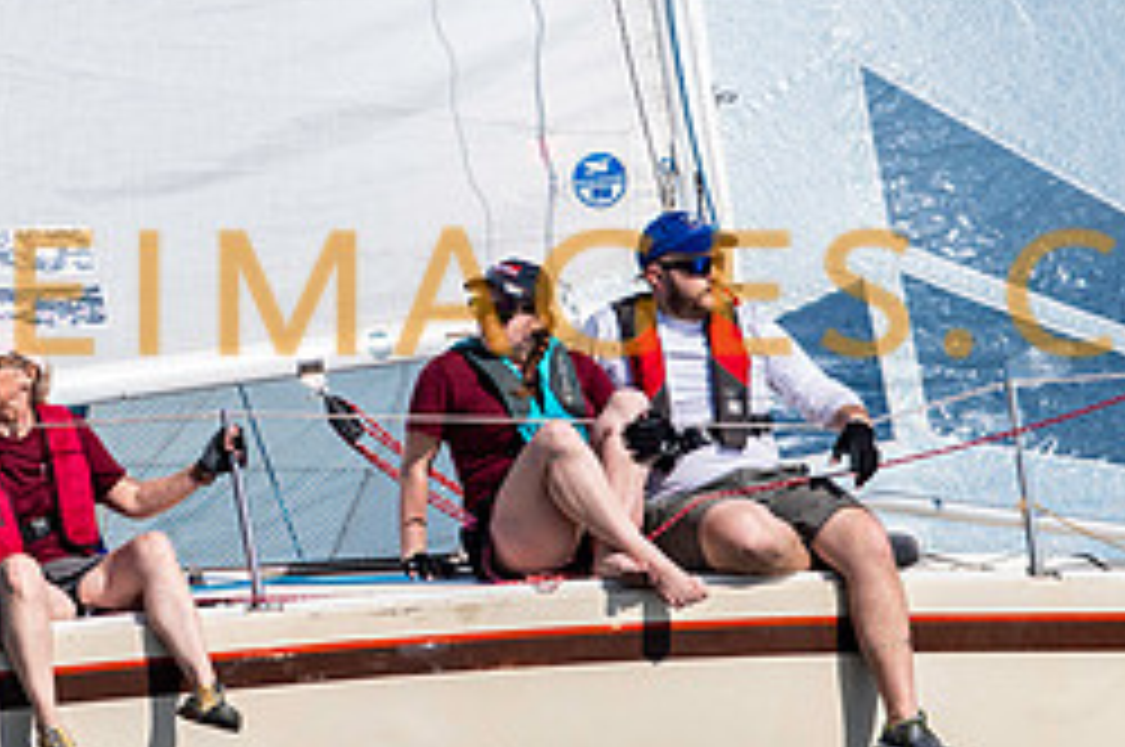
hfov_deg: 2.0
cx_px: 166
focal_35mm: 1046
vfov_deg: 1.3
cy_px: 263
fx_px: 32645
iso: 200
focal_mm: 300
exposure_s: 1/5000
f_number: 5
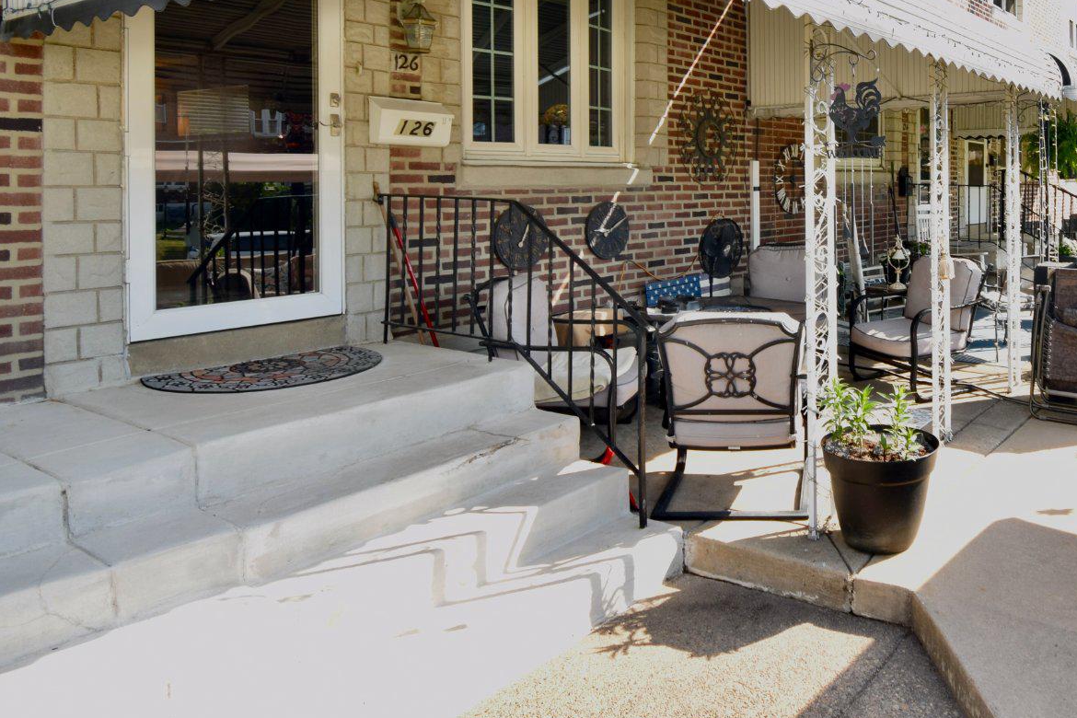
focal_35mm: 29
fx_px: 864
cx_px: 868
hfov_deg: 58.7
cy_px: 194
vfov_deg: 43.9
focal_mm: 11
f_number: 8
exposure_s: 1/100
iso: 200
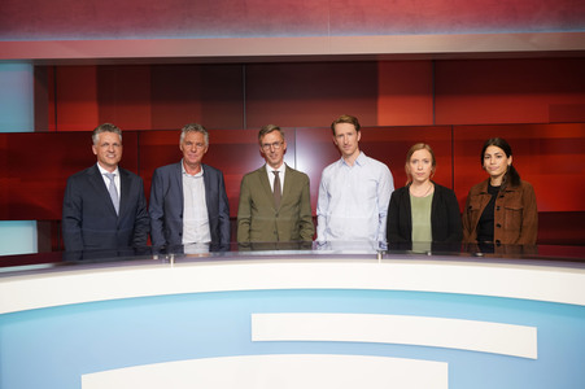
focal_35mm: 36
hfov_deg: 53.2
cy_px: 194
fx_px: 585
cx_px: 292
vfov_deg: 36.8
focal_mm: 36
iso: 2000
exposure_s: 1/160
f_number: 5.6
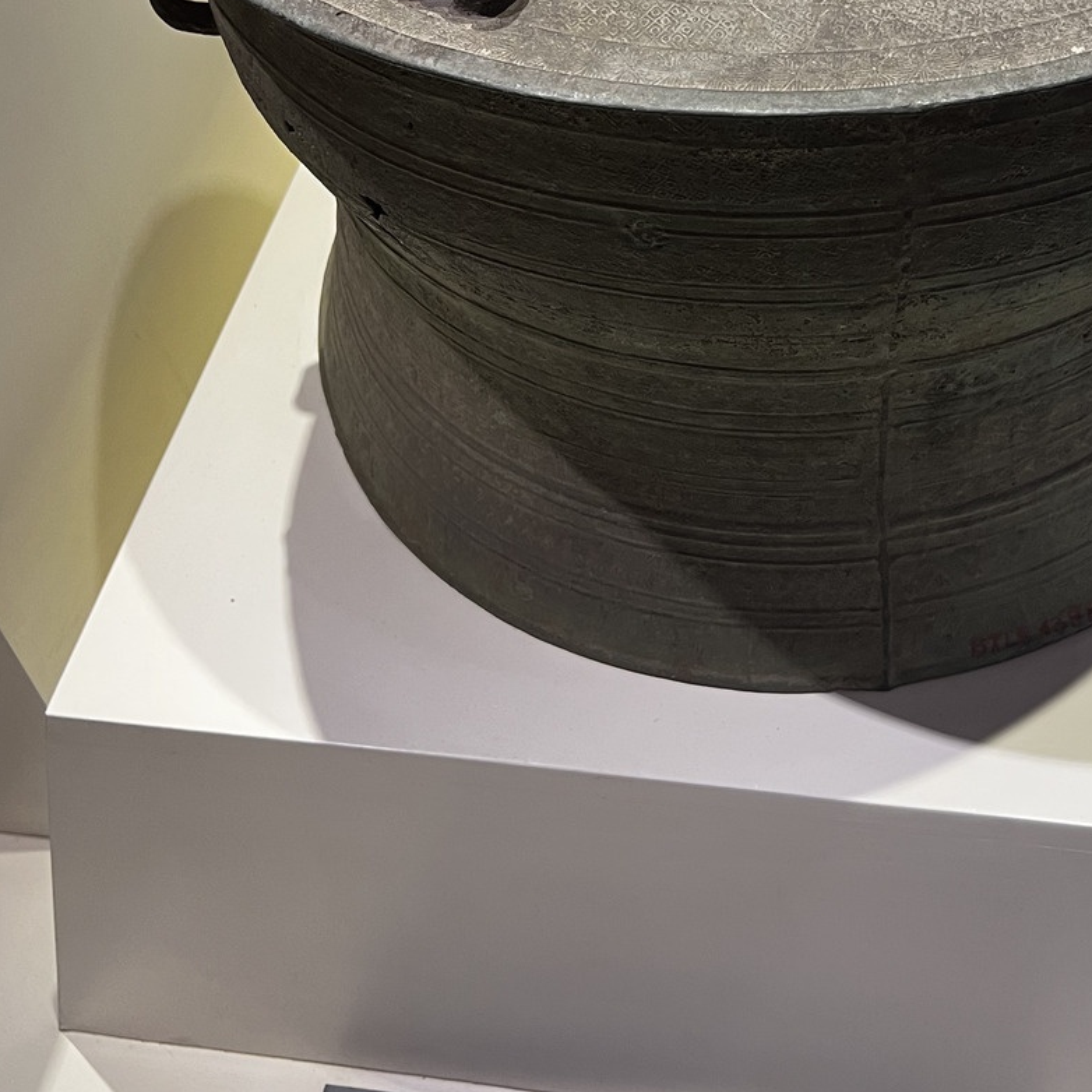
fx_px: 1677
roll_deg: +1.0
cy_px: 156
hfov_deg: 35.4
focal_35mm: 47
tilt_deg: -43.8
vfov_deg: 34.5
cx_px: 788
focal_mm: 5.7
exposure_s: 1/50
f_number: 1.5
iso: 125
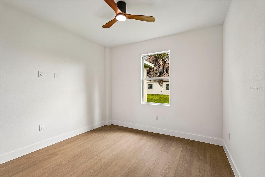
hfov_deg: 96.7
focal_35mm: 16
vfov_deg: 73.7
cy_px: 88
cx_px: 132
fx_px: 118
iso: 400
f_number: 8
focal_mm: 16
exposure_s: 1/80
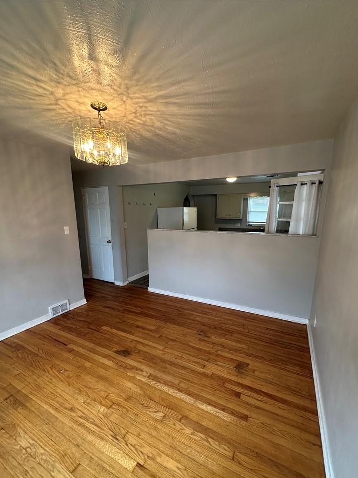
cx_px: 185
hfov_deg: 81.7
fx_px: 207
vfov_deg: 98.0
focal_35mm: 15
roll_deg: -1.7
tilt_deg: -11.4
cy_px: 256
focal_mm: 2.22
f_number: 2.2
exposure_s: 1/60
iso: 160
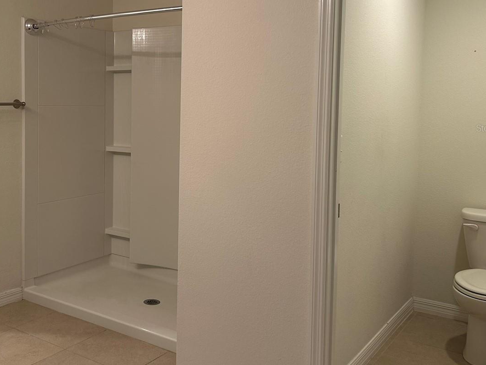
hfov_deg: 47.0
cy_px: 128
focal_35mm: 39
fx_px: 547
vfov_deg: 36.5
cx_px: 155
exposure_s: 1/60
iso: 80
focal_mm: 5.7
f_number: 1.5
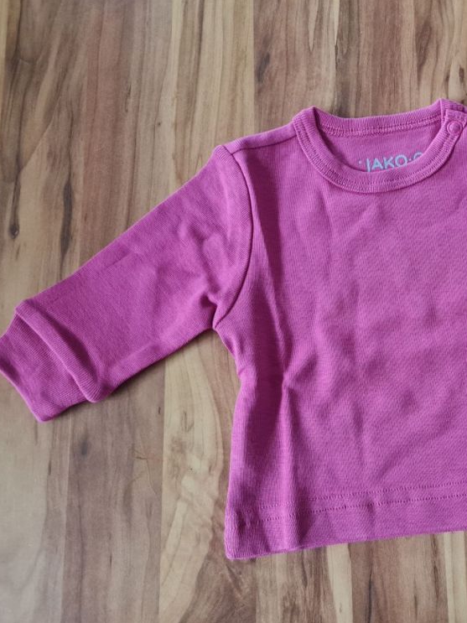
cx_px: 399
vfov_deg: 52.6
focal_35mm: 35
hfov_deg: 38.5
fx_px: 630
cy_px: 312
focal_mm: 5.4
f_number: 1.8
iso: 160
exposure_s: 1/50
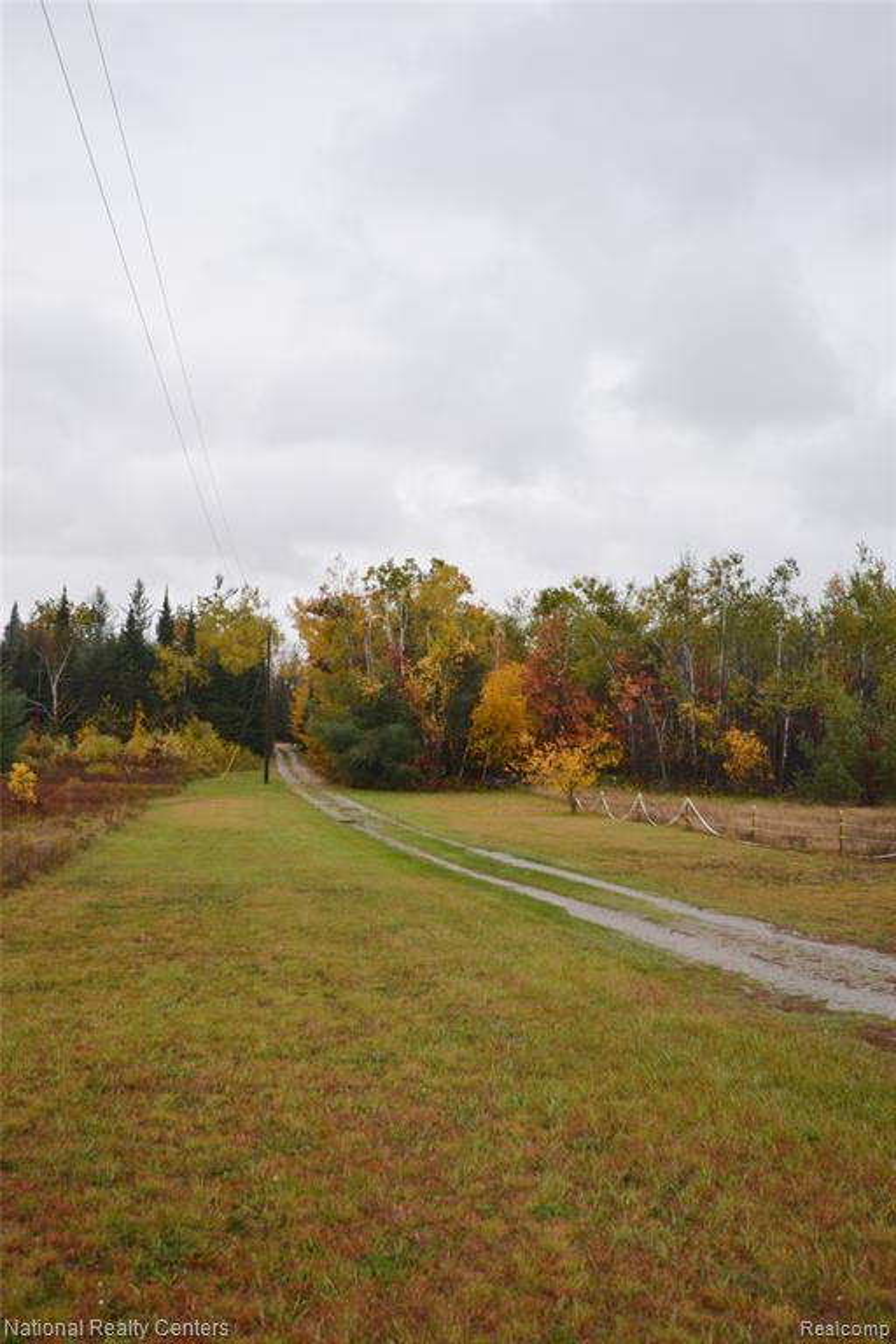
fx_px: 1120
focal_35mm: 30
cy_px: 672
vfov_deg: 61.9
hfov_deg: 43.6
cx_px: 448
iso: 100
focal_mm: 20
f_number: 5
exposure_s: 1/200
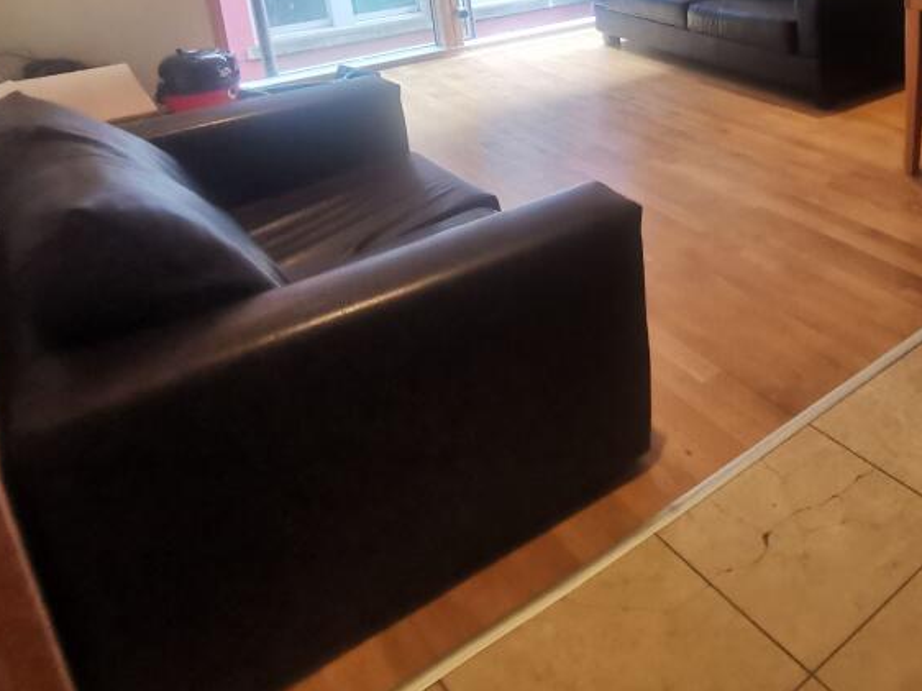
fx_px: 825
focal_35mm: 31
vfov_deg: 41.6
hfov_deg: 52.8
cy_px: 64
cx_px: 792
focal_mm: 2.26
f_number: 2.2
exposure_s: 1/50
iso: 125
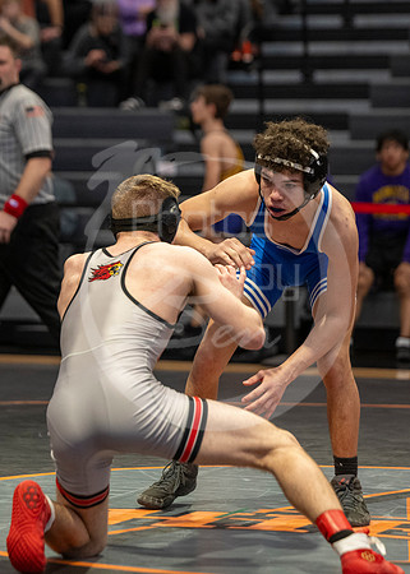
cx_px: 146
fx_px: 2693
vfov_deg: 12.2
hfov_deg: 8.7
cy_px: 263
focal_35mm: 165
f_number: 2.8
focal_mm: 104
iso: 3200
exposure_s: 1/1000
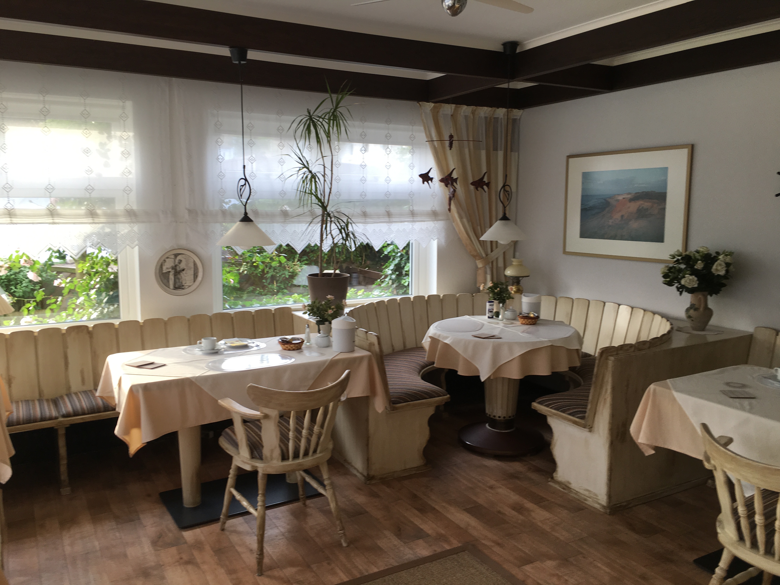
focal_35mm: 29
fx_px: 653
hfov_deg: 61.7
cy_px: 292
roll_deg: -0.2
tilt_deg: -5.9
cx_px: 390
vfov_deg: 48.2
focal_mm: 4.15
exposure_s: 1/33
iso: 25
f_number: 2.2
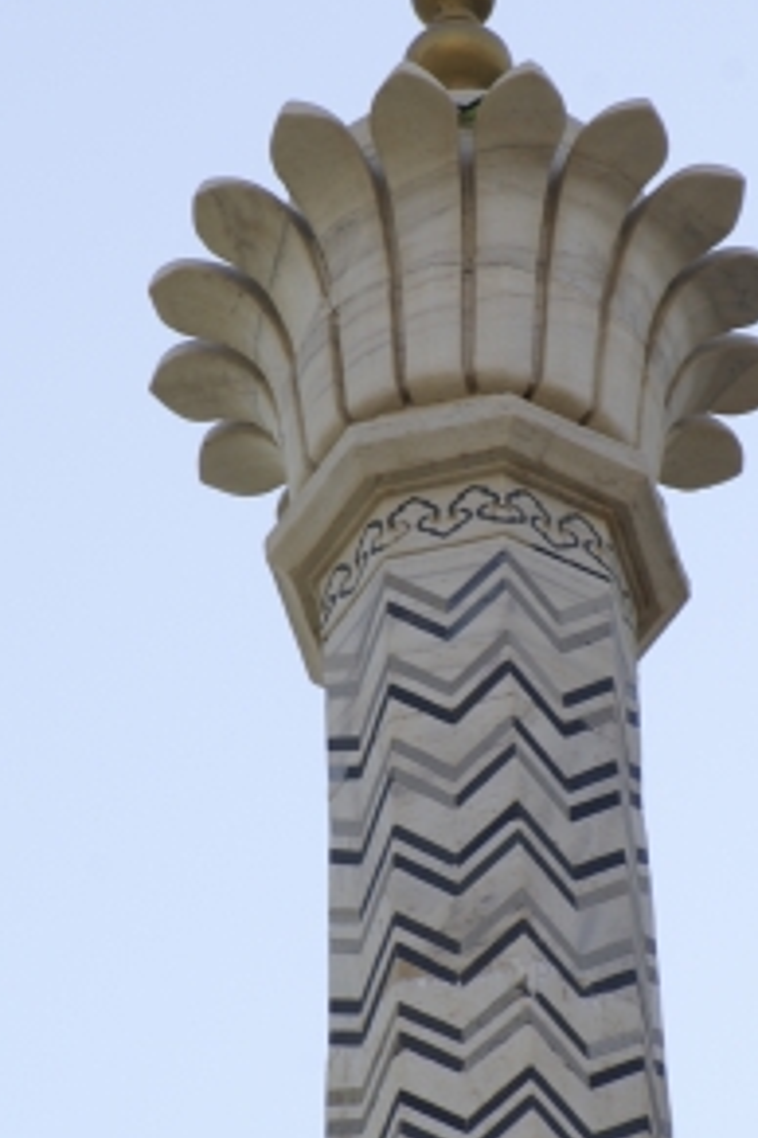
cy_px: 626
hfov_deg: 3.1
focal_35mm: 445
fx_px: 14053
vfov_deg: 4.6
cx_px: 498
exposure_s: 1/80
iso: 100
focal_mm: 180
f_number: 10
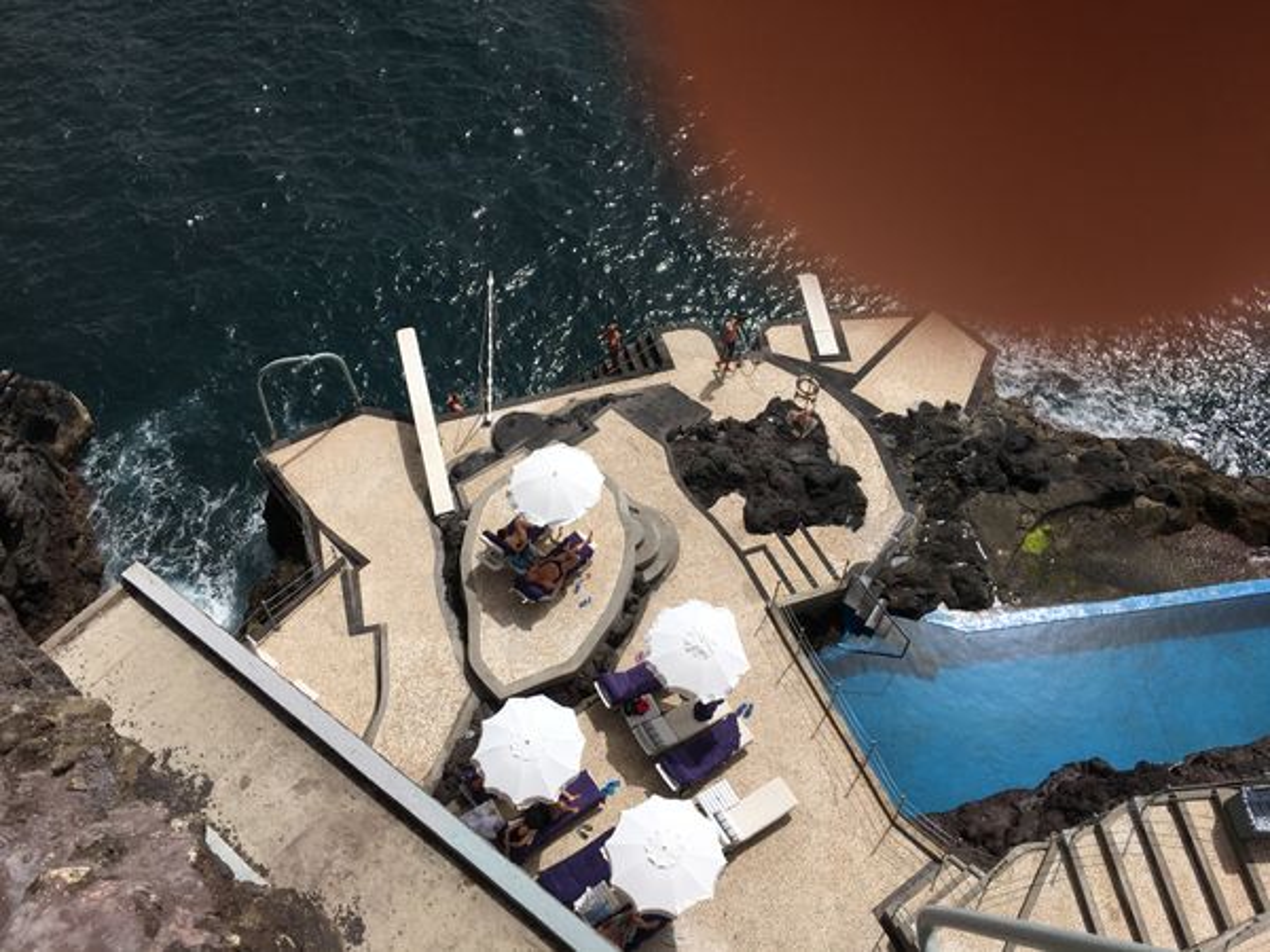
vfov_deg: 48.2
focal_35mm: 29
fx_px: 1064
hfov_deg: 61.7
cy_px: 476
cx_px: 635
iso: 25
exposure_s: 1/2481
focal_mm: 4.15
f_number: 2.2
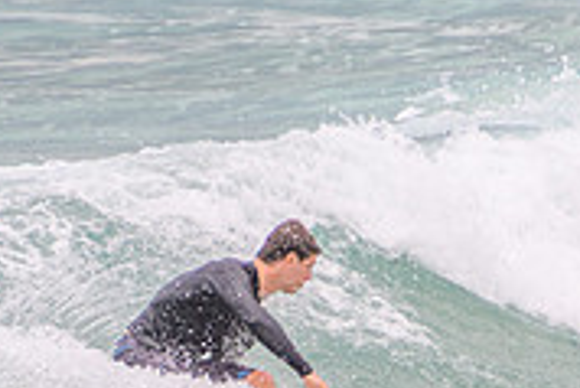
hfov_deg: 1.1
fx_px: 28974
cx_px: 241
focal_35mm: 1797
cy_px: 412
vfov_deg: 0.8
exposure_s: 1/2000
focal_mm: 400
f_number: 5.6
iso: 180
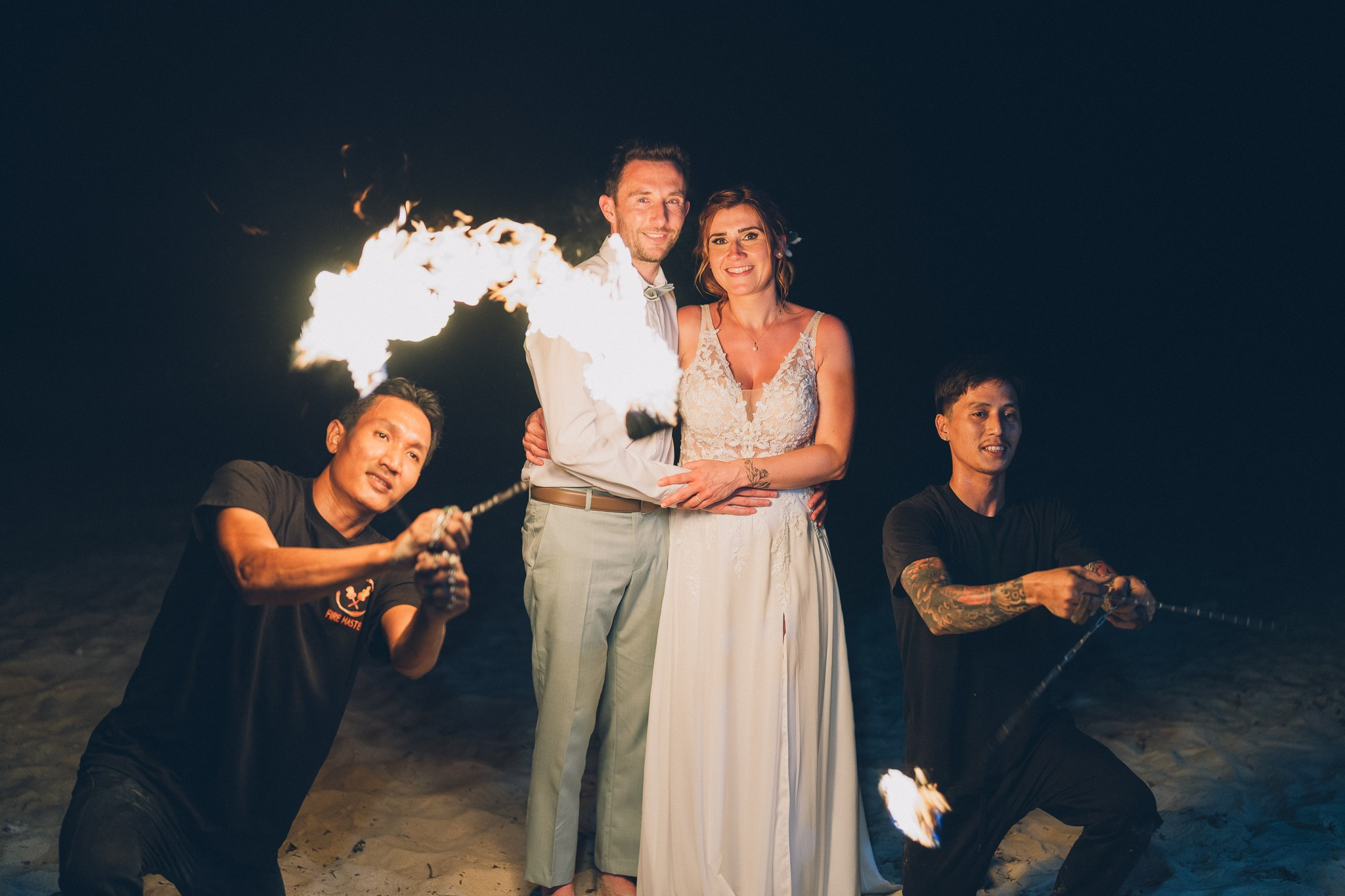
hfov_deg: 39.6
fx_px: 1868
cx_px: 672
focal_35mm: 50
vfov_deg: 27.0
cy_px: 448
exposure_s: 1/250
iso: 320
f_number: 1.4
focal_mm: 50
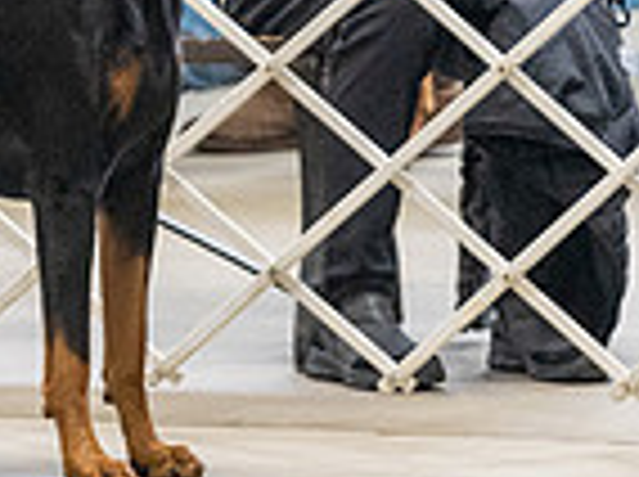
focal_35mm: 578
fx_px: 10652
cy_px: -241
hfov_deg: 3.4
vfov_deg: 2.6
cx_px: -32
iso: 6400
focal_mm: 147
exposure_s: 1/320
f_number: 4
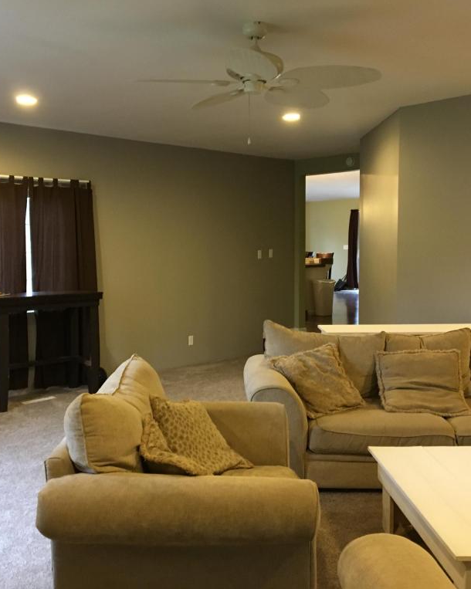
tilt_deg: -5.5
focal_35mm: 38
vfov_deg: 47.9
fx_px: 662
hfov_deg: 39.1
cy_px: 294
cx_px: 212
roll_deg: -0.3
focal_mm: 4.15
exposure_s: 1/17
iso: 200
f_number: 2.2
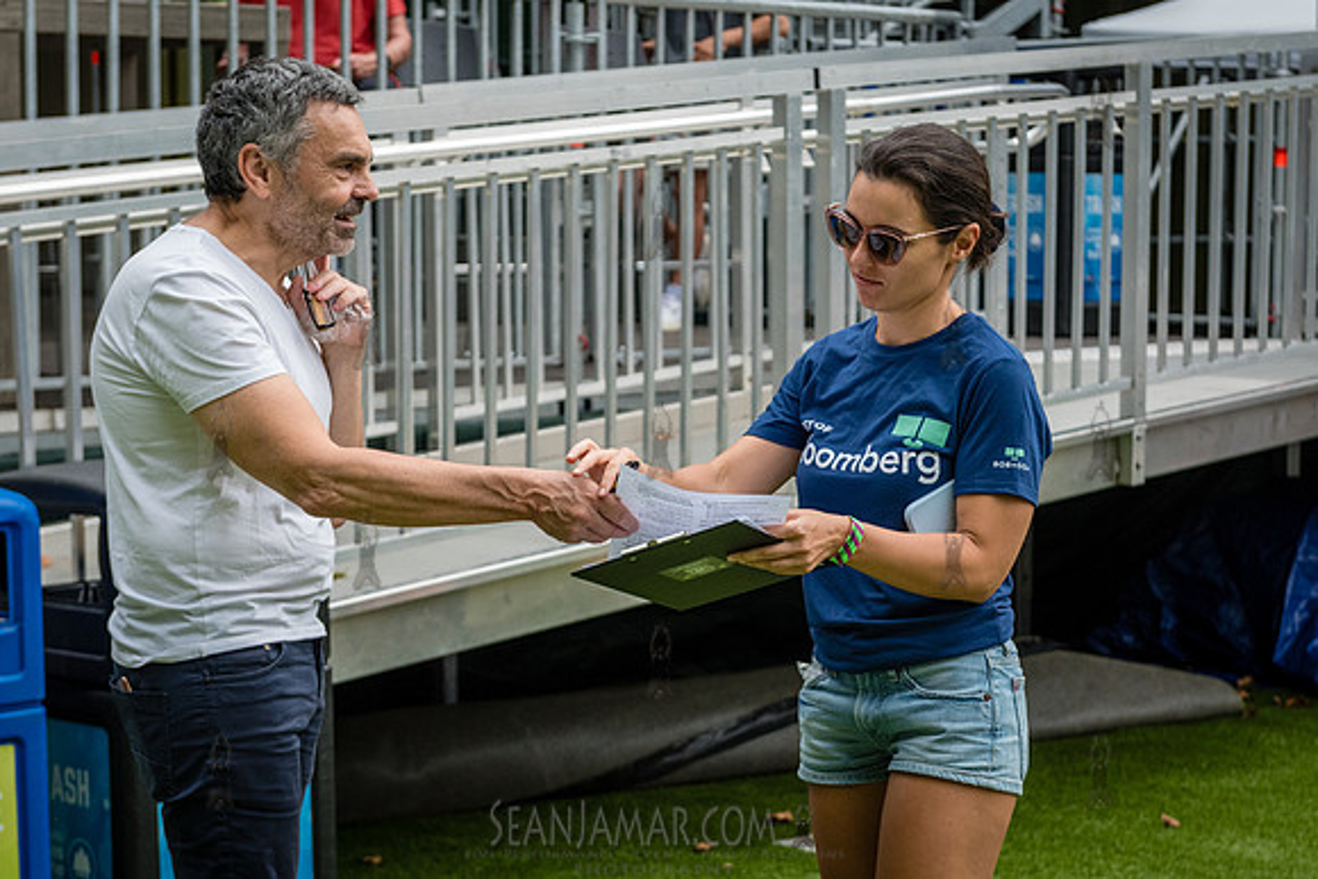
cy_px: 485
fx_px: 3078
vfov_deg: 16.3
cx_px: 757
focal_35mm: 84
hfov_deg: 24.1
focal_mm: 70
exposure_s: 1/1250
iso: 1000
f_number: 4.5
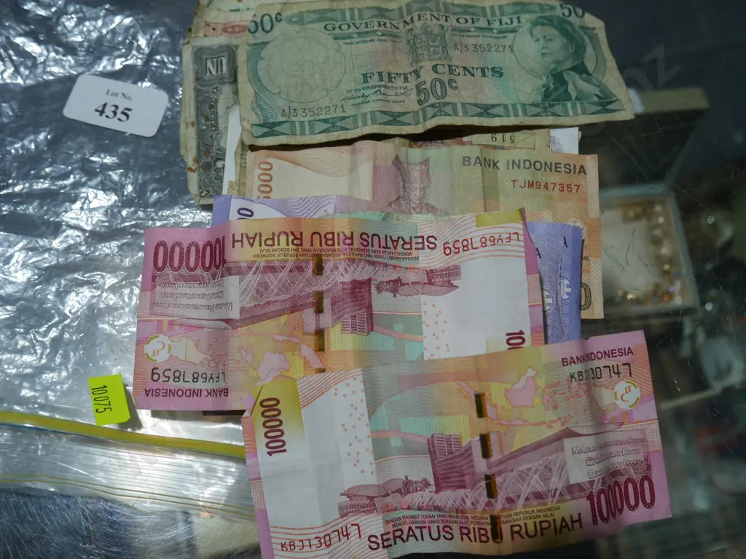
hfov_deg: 49.0
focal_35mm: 38
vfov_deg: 37.7
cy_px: 280
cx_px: 373
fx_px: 819
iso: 200
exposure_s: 1/125
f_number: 4.5
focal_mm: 19
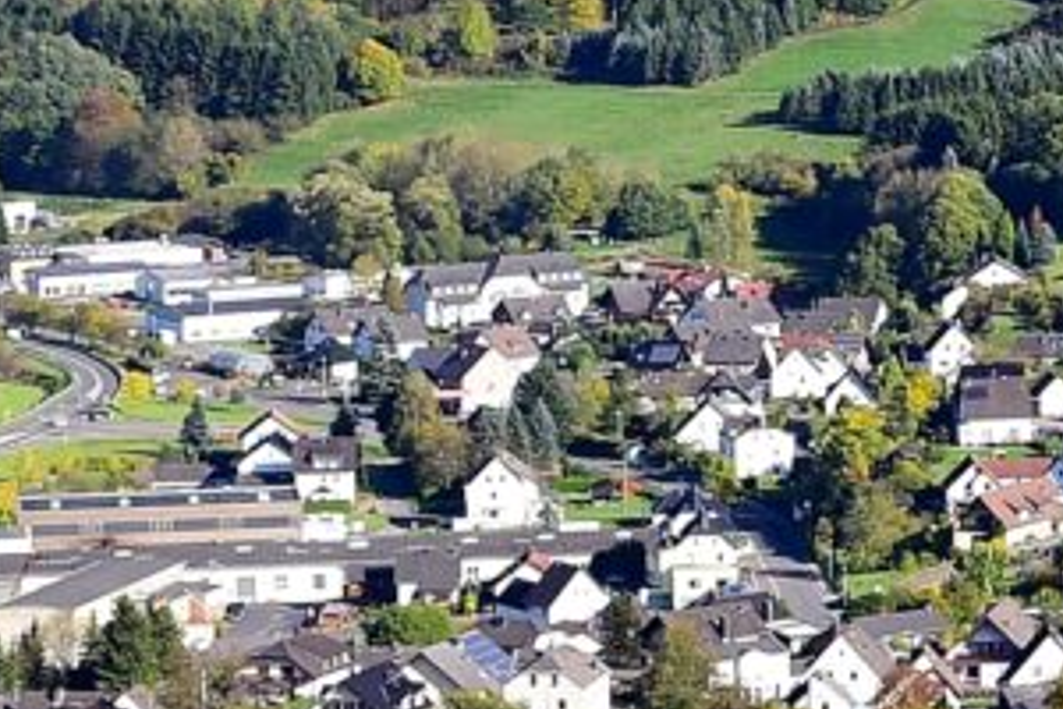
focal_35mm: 246
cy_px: -441
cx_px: 2083
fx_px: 7263
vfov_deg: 5.5
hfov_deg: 8.0
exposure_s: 1/90
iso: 200
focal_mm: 36
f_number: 8
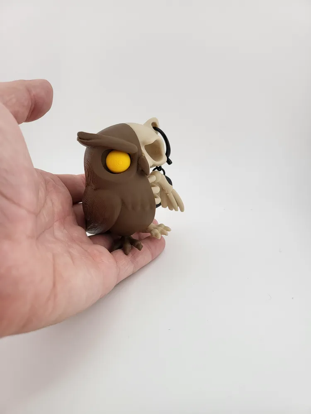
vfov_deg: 71.6
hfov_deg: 56.8
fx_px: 287
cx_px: 156
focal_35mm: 24
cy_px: 207
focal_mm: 5
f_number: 1.8
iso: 50
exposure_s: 1/71.3
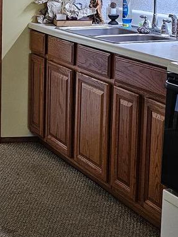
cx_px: -53
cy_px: 64
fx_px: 644
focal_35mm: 94
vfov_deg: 20.7
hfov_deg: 15.0
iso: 400
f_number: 1.7
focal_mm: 6.3
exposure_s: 1/120
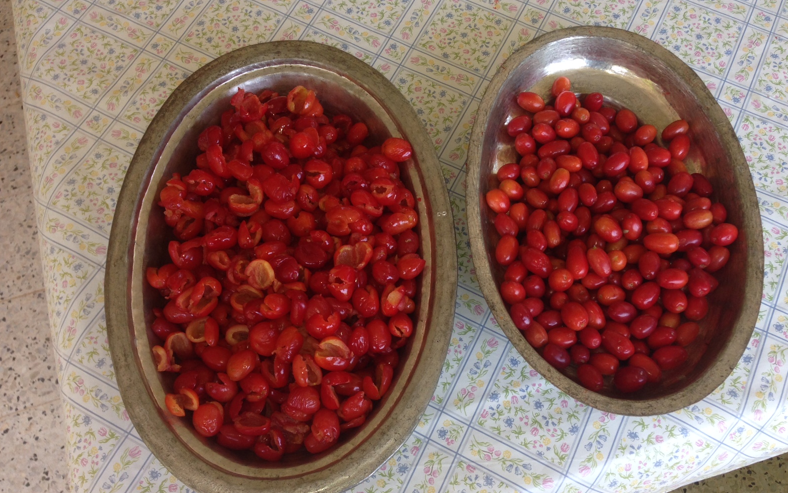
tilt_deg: -65.9
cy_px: 277
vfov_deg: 35.3
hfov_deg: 54.0
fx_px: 773
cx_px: 403
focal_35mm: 36
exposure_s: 1/120
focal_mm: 4.12
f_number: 2.4
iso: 50
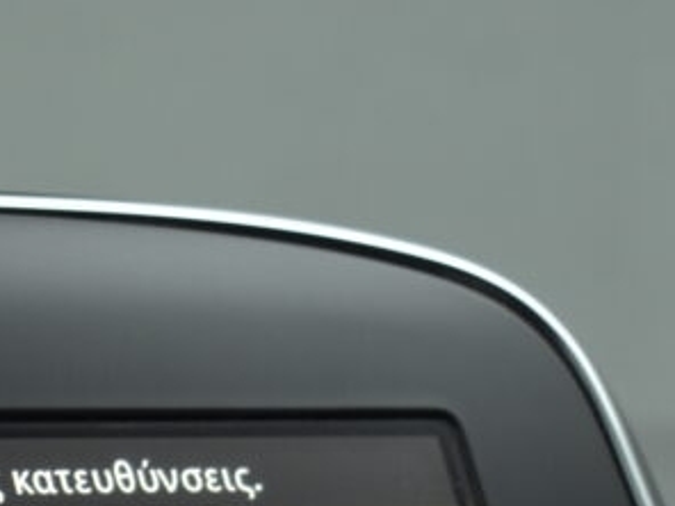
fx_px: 3705
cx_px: -119
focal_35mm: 190
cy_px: 777
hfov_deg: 10.3
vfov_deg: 7.7
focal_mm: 38
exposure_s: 1/125
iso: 1600
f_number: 4.8
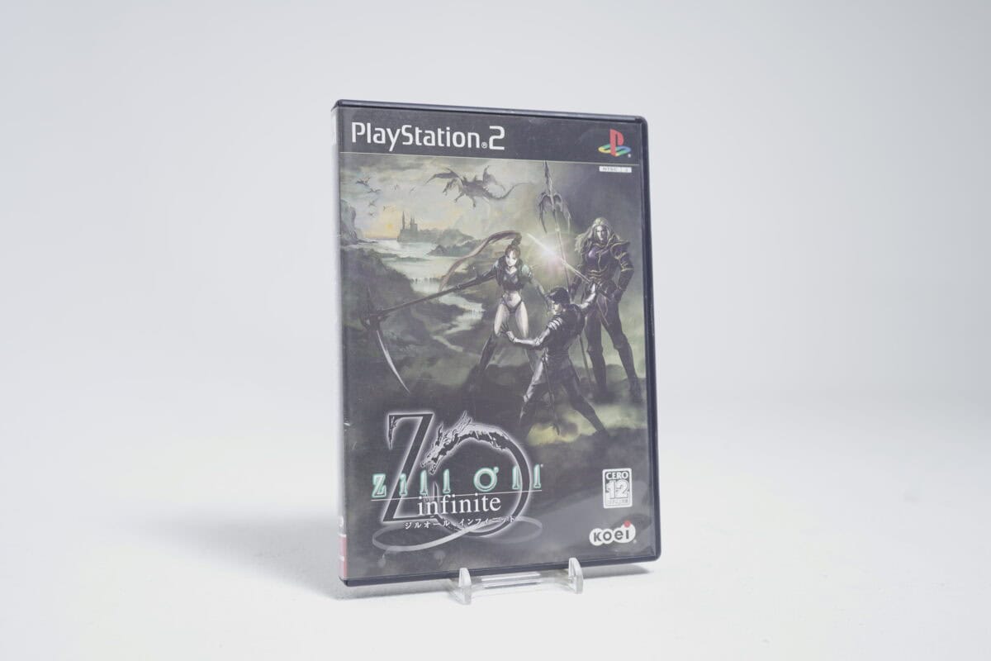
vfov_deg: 36.9
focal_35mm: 36
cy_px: 330
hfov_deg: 53.1
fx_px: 991
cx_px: 496
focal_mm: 36
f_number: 4.5
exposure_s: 1/6
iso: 100
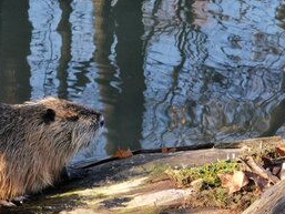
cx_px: 118
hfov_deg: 7.9
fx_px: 2051
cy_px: 164
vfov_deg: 6.0
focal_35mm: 249
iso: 100
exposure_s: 1/50
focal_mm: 14.46
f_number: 3.4
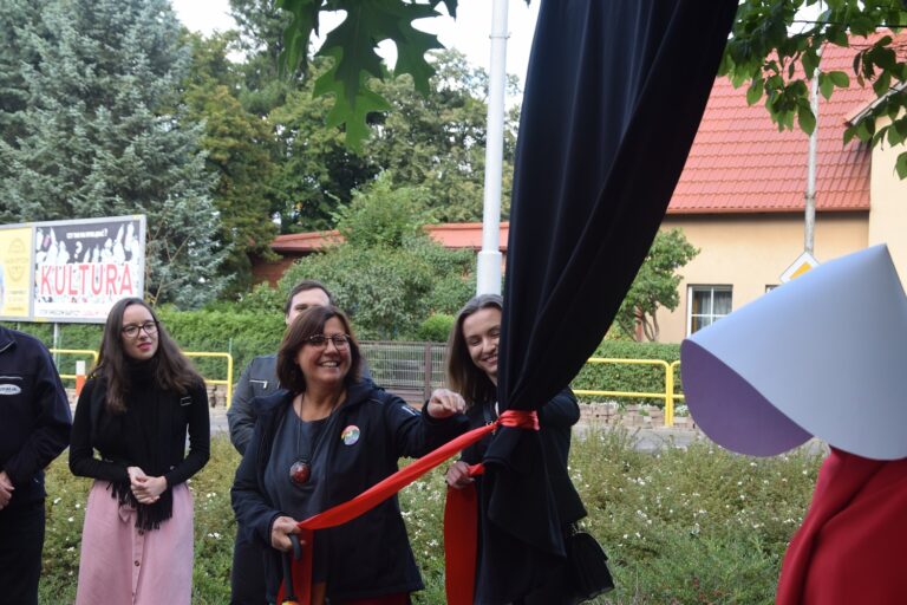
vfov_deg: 23.8
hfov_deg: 35.1
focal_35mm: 57
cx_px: 454
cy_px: 302
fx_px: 1436
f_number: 7.1
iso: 400
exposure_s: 1/200
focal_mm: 38
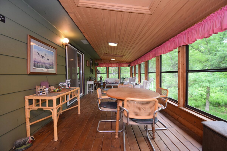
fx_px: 95
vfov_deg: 77.3
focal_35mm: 15
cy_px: 76
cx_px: 114
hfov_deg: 100.4
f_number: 4.5
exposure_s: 1/60
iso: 640
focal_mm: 10
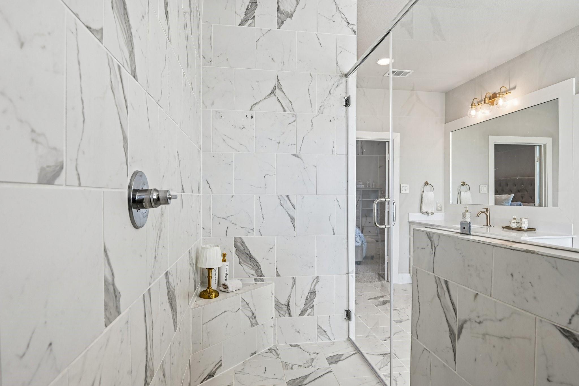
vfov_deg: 64.5
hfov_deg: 86.9
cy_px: 193
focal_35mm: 19
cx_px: 290
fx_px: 306
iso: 400
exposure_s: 1/60
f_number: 8
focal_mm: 19
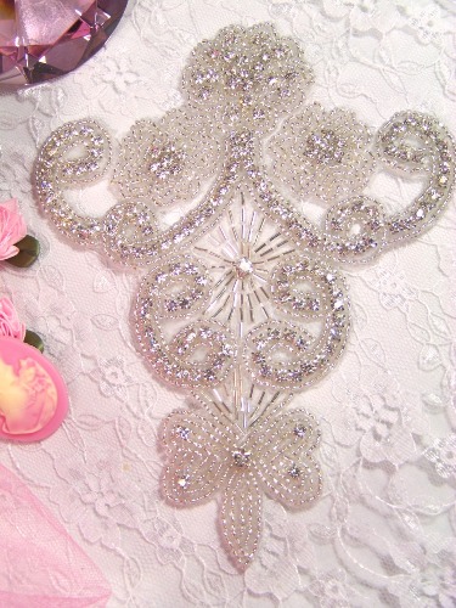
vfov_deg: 34.9
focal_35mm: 55
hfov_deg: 26.6
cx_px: 228
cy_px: 304
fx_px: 966
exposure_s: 1/50
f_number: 3.2
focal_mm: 9.36
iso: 70
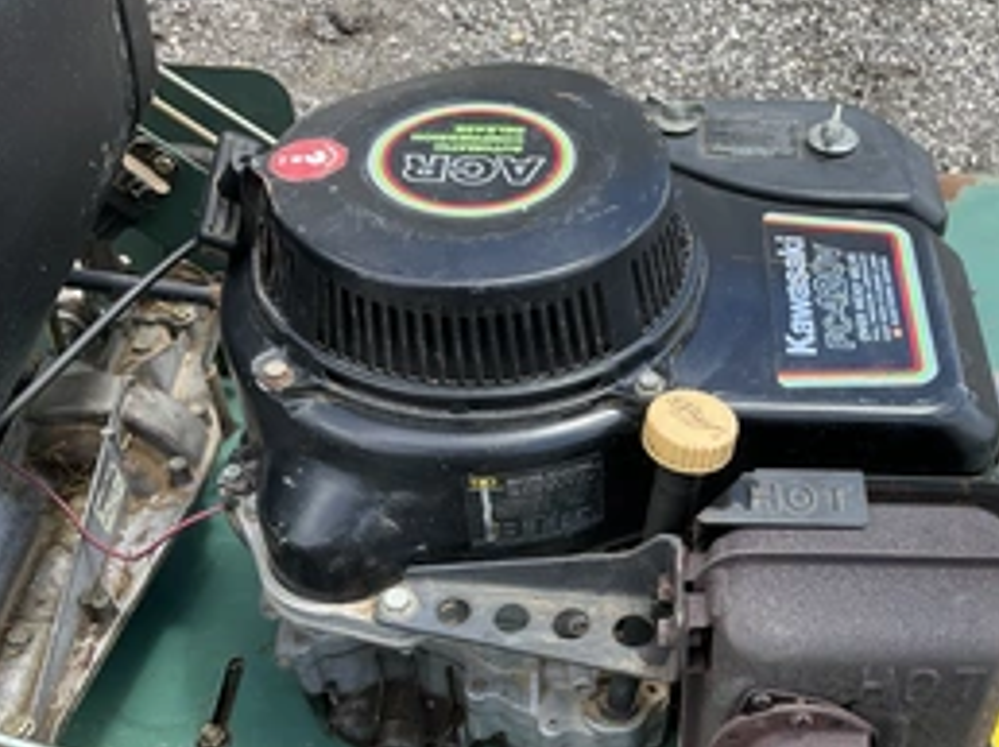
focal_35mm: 45
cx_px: 701
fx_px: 1297
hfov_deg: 41.3
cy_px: 503
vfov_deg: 31.9
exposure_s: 1/461
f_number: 1.8
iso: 25
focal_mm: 3
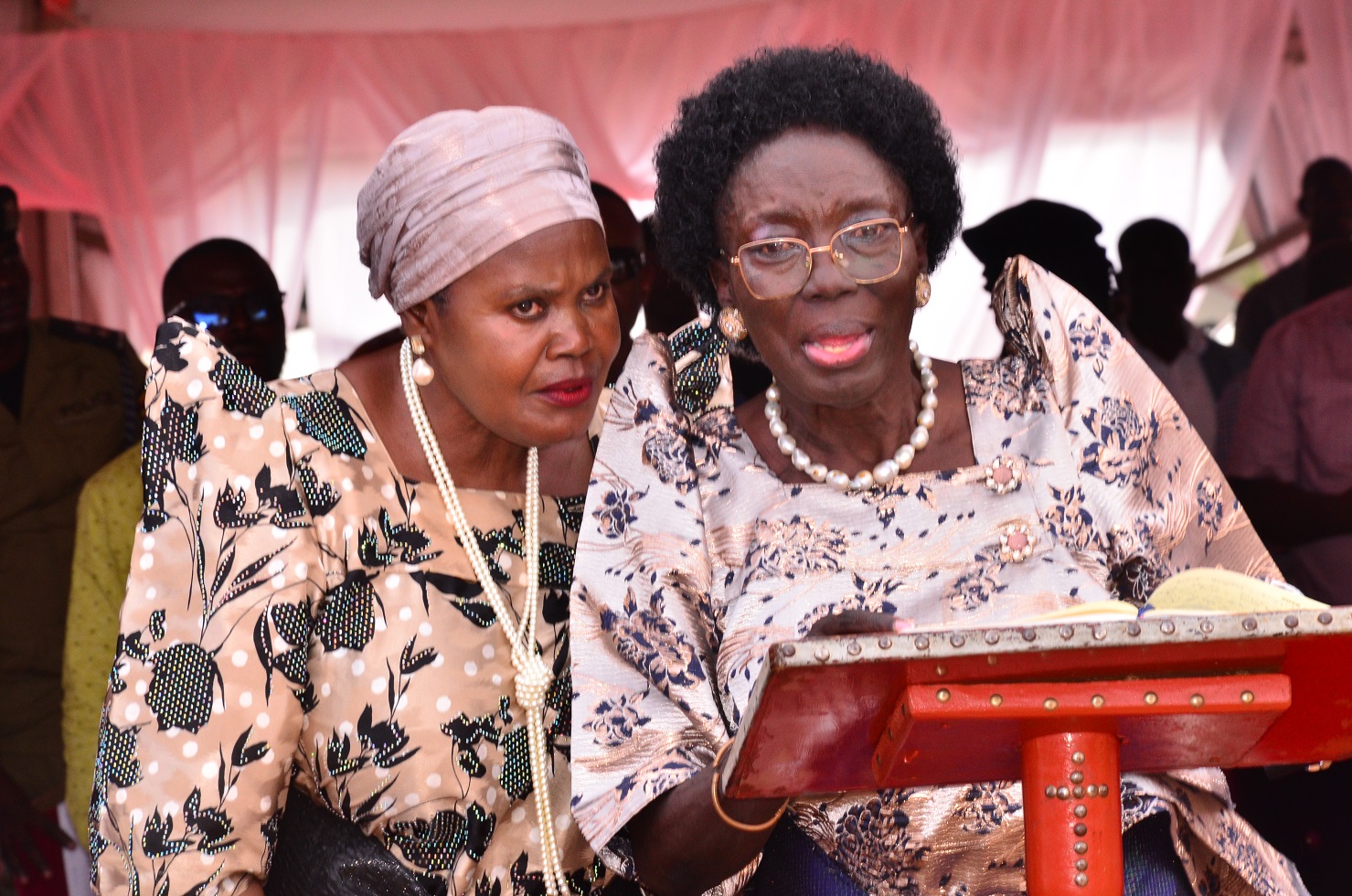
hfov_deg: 13.1
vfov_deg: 8.7
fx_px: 5903
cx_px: 676
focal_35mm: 158
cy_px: 448
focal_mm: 105
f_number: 10
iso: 500
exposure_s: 1/250
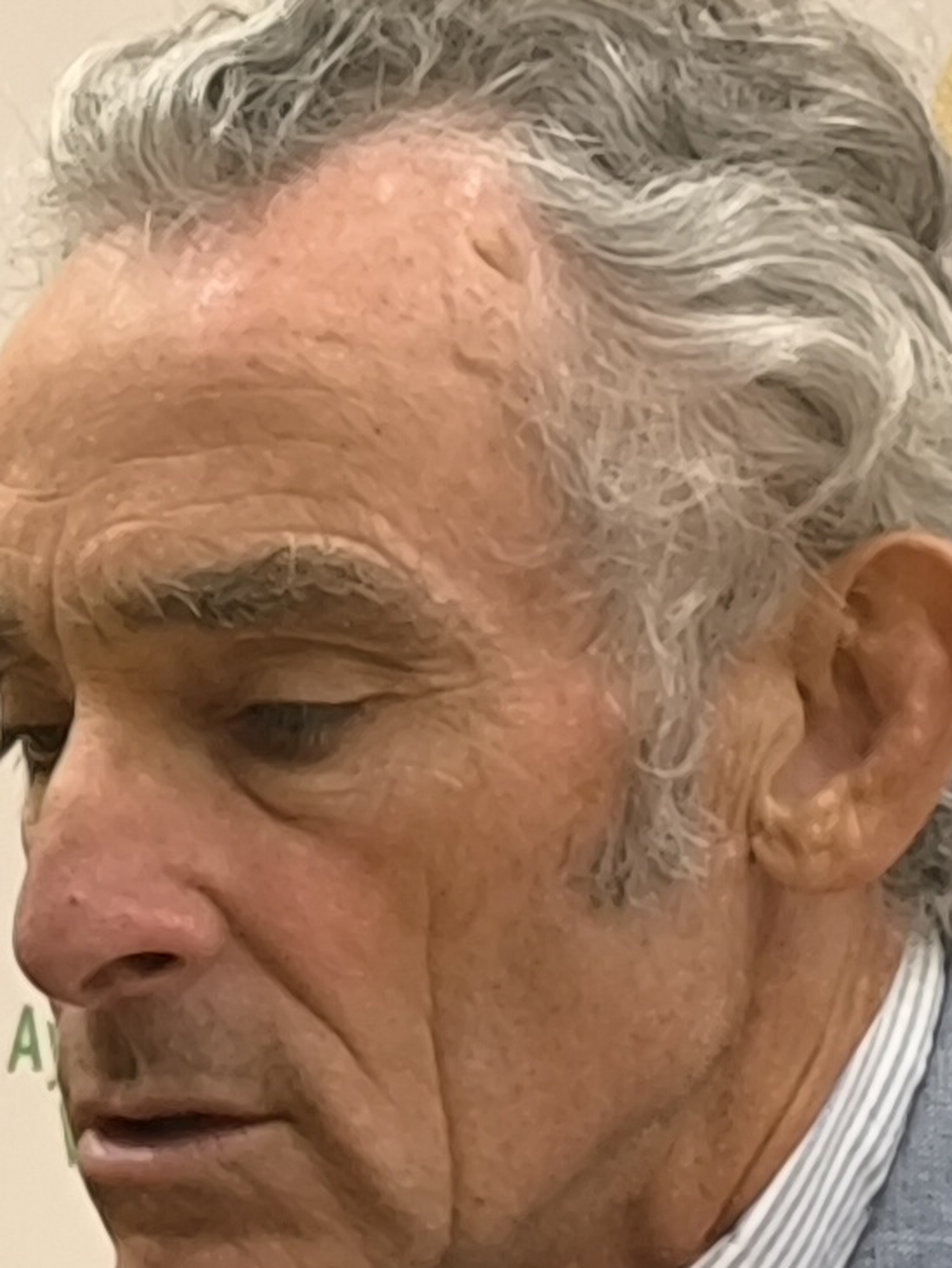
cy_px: 1603
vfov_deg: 7.6
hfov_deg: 5.6
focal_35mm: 257
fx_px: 9418
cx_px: -1404
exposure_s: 1/33.3
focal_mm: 6.14
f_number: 1.65
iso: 800
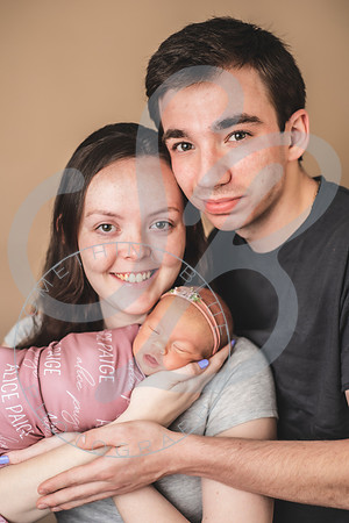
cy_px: 262
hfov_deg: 27.0
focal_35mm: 50
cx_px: 174
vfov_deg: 39.6
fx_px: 727
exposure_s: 1/125
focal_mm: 50
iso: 200
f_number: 2.8
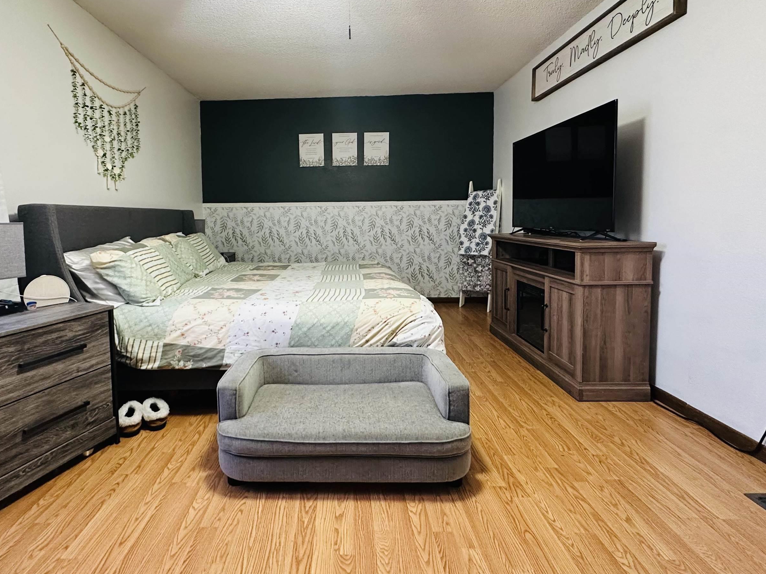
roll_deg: +0.3
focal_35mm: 18
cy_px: 242
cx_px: 325
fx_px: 398
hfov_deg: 87.1
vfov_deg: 71.2
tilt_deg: -3.0
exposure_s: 1/60
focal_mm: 2.22
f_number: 2.2
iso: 500
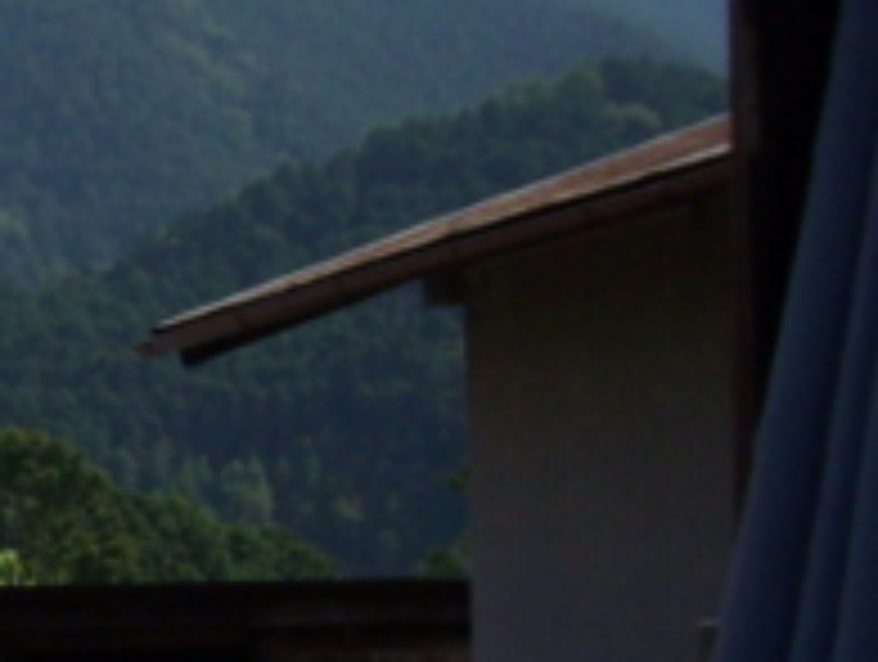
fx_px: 4091
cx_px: -896
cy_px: 743
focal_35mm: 161
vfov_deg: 9.2
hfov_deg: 11.1
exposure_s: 1/320
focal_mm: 6.2
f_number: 5.6
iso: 80
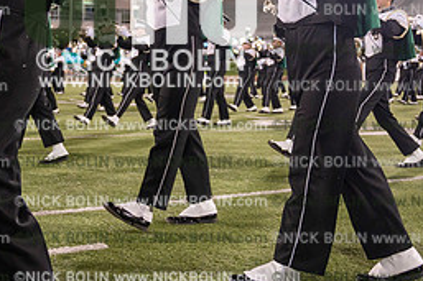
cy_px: 10
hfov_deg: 32.6
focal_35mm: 61
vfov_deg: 21.6
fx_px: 716
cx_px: 140
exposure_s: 1/640
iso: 3200
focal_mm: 27
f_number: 4
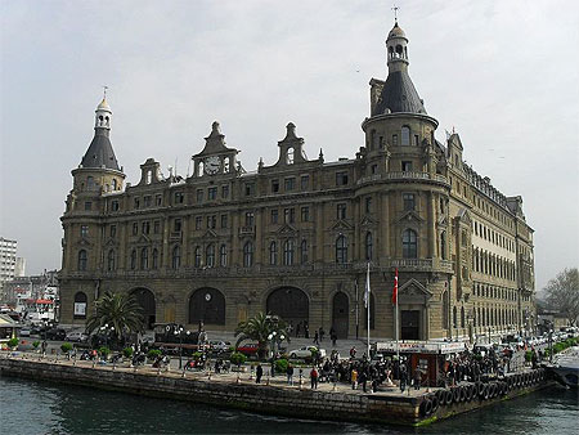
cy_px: 218
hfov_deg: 52.6
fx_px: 586
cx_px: 290
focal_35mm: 35
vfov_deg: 40.7
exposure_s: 1/250
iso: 100
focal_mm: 6.3
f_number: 8.4
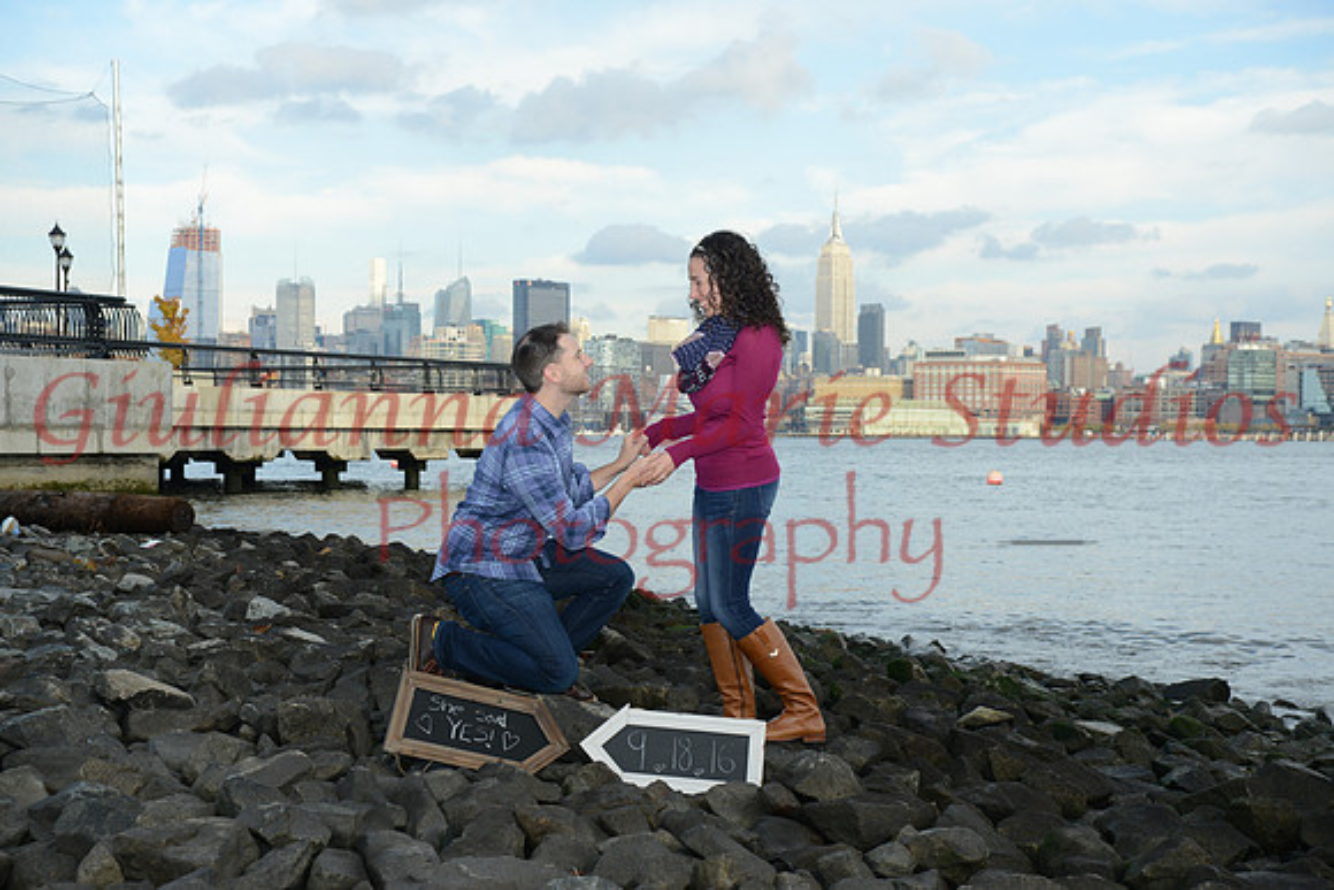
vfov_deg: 24.6
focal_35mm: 55
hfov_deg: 36.2
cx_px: 667
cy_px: 445
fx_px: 2038
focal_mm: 55
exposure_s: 1/250
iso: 400
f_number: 9
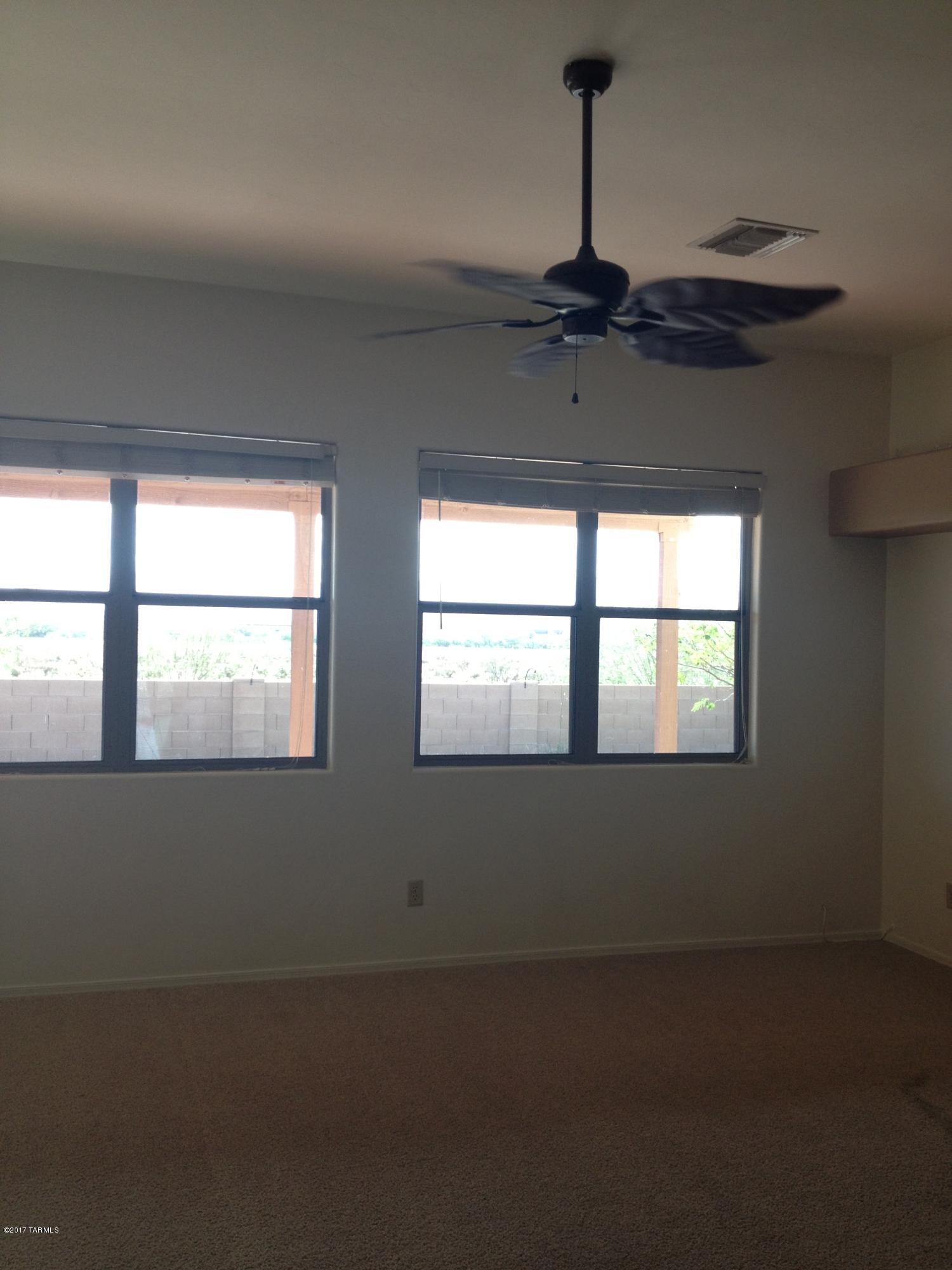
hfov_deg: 40.7
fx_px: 1283
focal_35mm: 35
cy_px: 635
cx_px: 476
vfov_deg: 52.6
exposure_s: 1/139
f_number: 2.4
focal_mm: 4.28
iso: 64
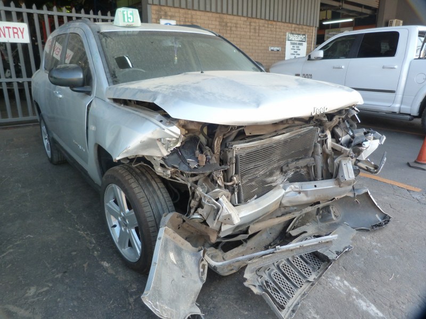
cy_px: 160
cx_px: 213
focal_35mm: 25
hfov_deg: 69.4
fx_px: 308
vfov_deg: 54.9
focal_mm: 4.5
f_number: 2.8
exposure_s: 1/60
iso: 125
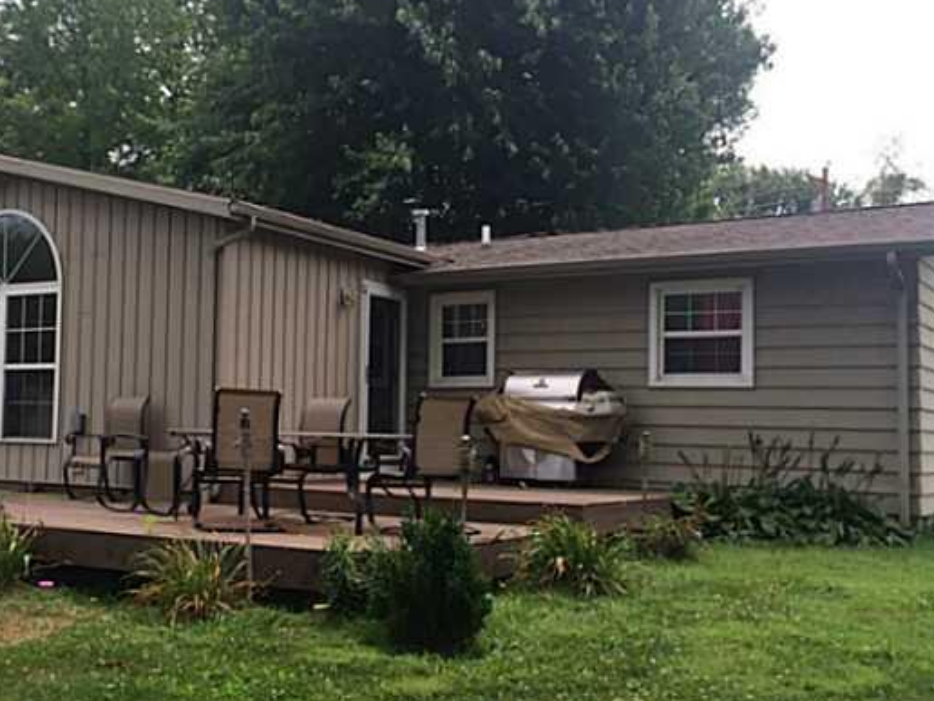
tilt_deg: +2.8
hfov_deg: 41.3
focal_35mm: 45
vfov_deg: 32.2
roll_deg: +0.0
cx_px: 279
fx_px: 1214
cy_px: 370
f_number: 2.2
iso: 32
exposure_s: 1/933
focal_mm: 4.15
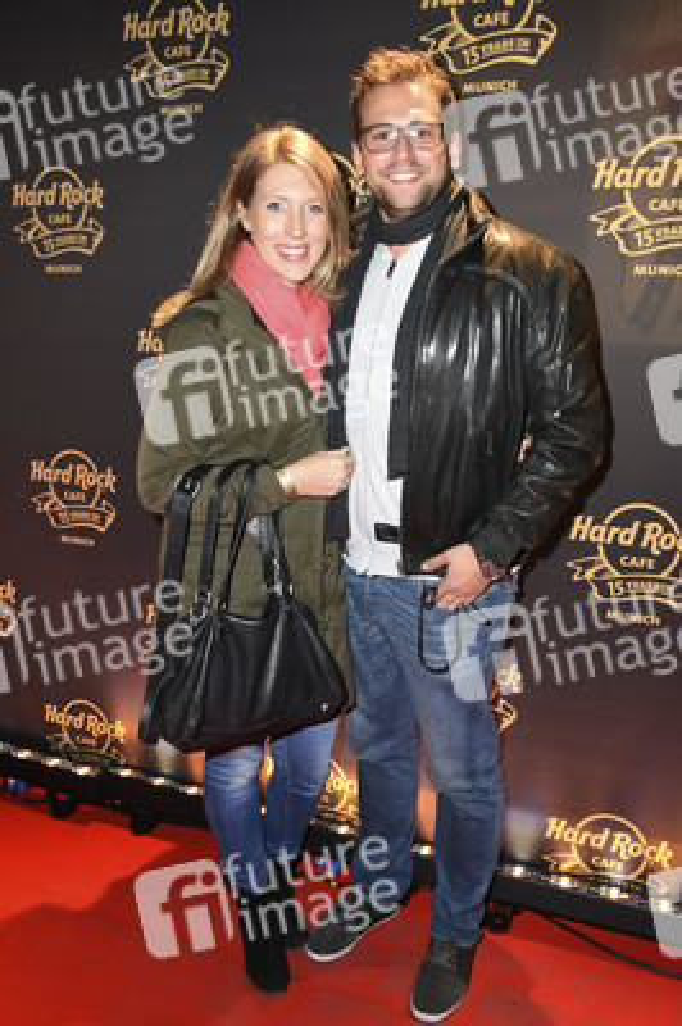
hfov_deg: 39.9
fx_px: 939
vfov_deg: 57.3
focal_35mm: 33
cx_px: 341
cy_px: 513
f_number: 4.5
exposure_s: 1/160
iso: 1000
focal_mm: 22
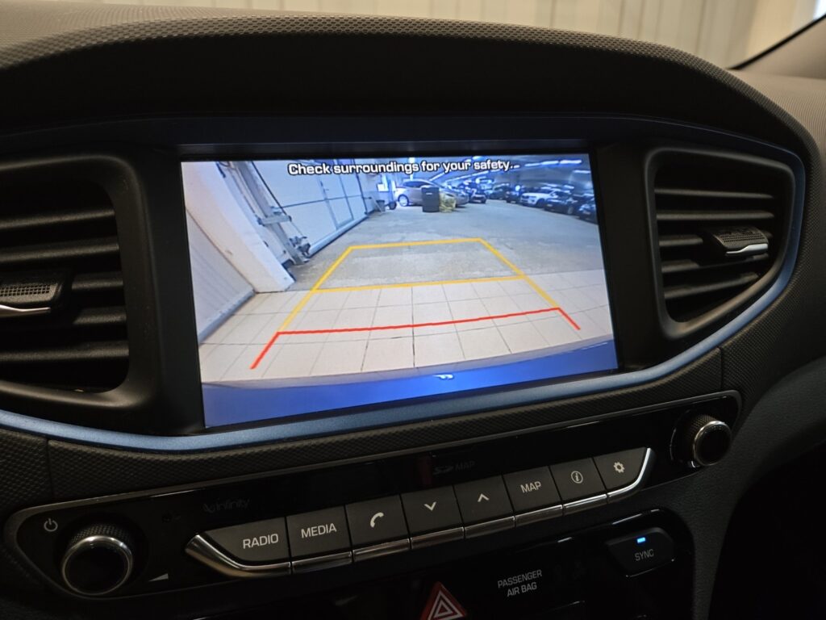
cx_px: 413
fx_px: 549
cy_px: 310
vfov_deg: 58.9
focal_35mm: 23
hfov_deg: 73.9
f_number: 1.8
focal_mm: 5.4
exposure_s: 1/100
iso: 200
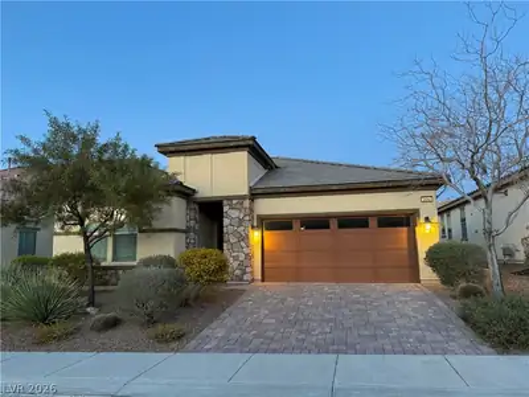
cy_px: 198
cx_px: 264
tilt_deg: +7.9
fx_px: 367
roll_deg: +0.9
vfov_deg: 56.8
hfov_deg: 71.6
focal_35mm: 24
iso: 320
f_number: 1.78
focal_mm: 6.76
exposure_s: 1/60
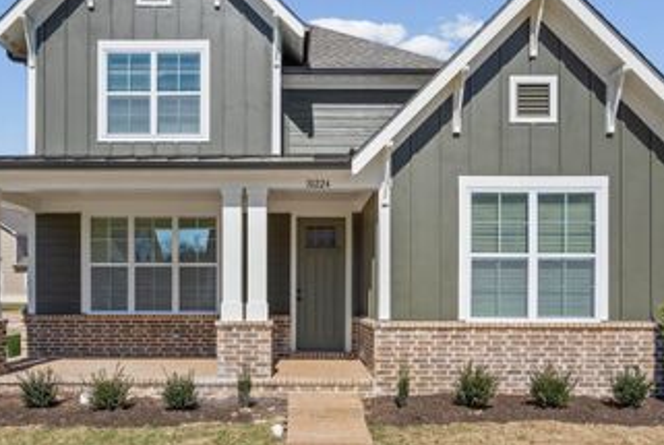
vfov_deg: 46.5
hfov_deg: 65.3
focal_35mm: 28
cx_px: 304
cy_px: 213
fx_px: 517
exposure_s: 1/1000
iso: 1250
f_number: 9
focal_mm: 18
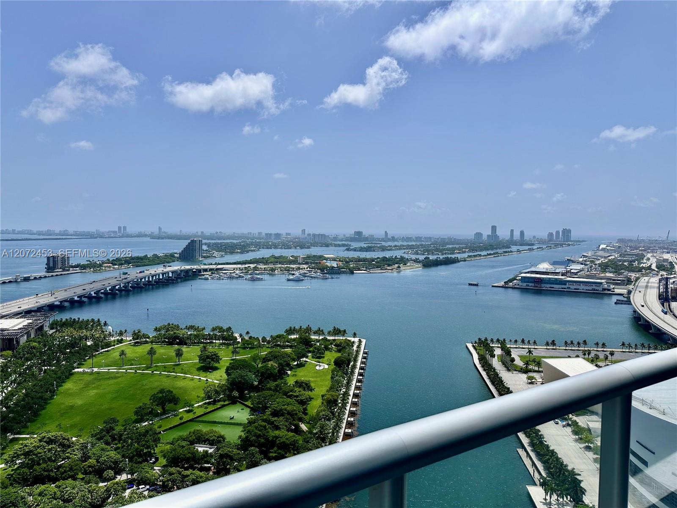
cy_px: 254
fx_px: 469
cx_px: 338
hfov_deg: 71.6
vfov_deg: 56.8
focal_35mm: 24
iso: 80
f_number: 1.78
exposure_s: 1/9709
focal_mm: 6.86
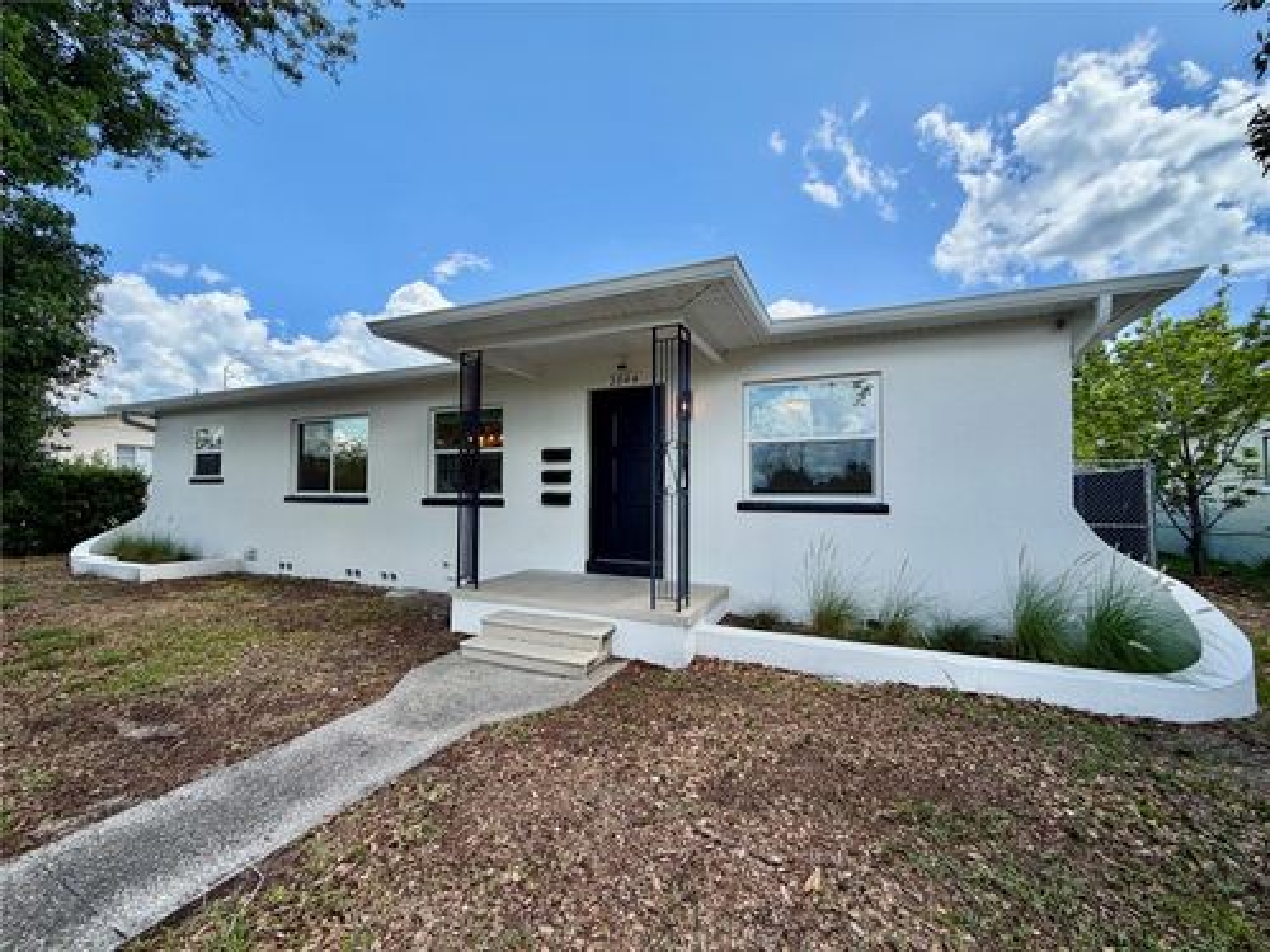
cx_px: 635
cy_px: 476
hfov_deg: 102.1
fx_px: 514
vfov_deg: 85.7
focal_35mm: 14
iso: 32
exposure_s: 1/770
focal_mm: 2.22
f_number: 2.2
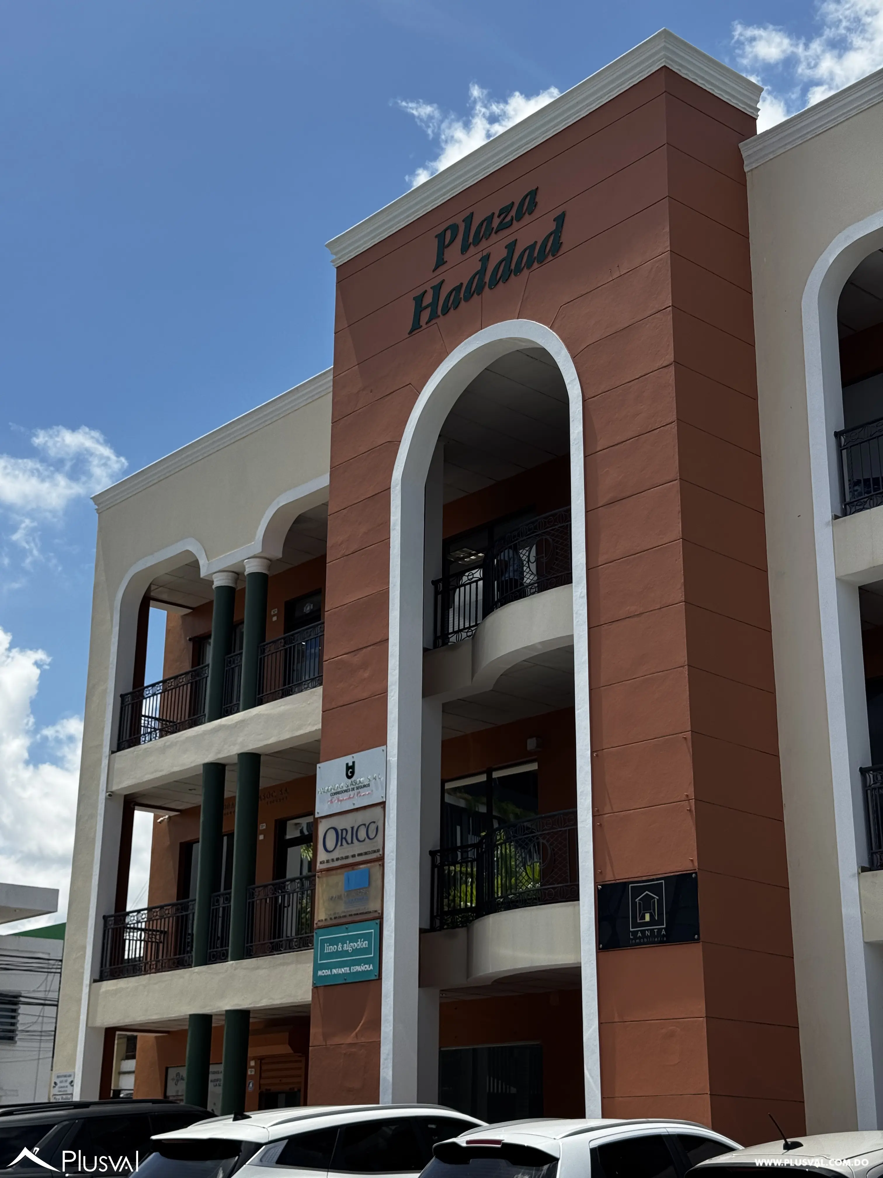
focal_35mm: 48
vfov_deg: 39.7
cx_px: 442
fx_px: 1633
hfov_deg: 30.3
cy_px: 589
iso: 64
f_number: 1.78
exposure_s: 1/3817
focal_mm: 6.76
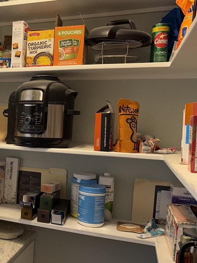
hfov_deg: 29.5
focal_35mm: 44
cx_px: -21
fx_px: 334
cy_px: 149
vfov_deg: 42.9
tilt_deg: -4.8
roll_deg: -2.8
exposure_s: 1/120
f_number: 1.78
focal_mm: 6.76
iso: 160
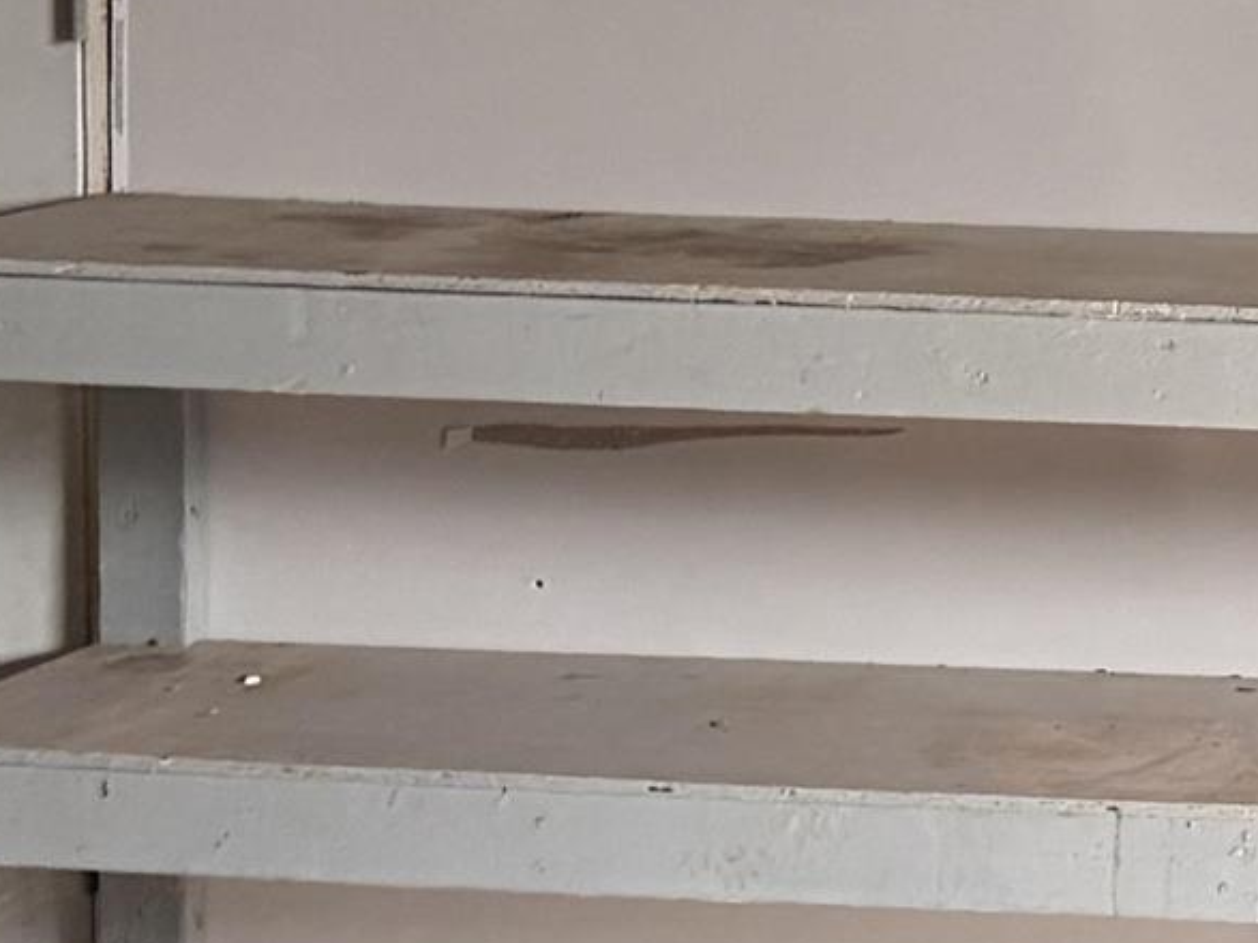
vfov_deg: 10.8
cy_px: 13
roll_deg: +0.0
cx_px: 1925
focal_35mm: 136
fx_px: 4941
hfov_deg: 13.6
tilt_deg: -3.4
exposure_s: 1/60
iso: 250
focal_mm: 5.96
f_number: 1.6
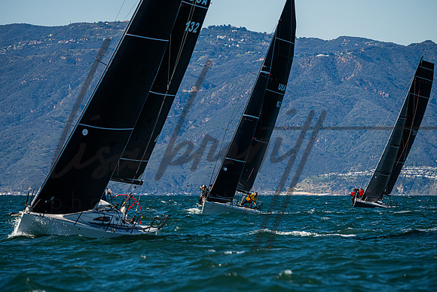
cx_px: 219
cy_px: 146
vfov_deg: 3.8
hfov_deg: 5.7
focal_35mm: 364
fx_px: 4424
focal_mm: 340
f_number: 8
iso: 400
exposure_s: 1/2000
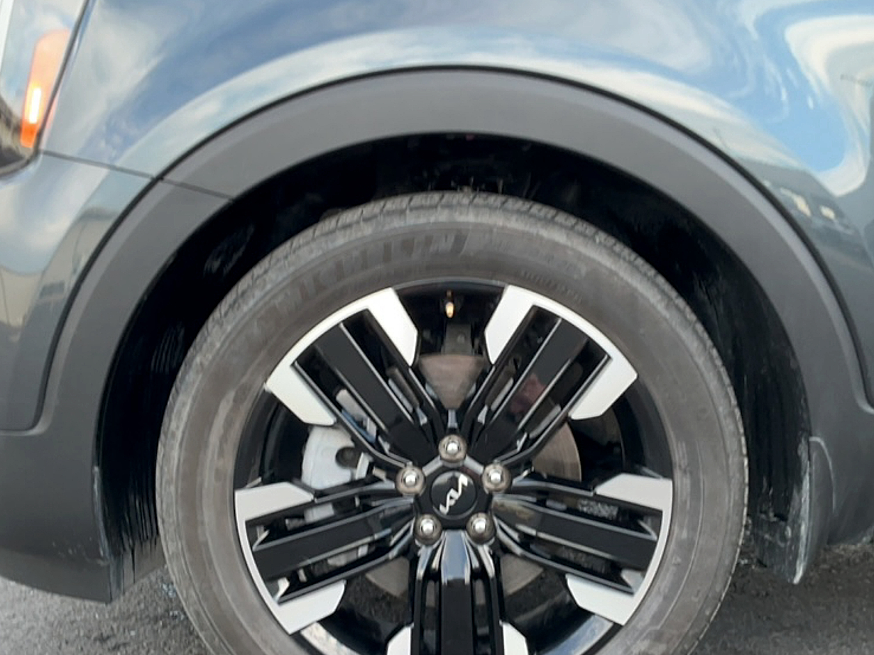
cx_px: 441
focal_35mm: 39
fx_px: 985
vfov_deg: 36.5
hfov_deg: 47.9
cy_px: 422
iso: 32
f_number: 1.8
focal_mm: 3
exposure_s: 1/60
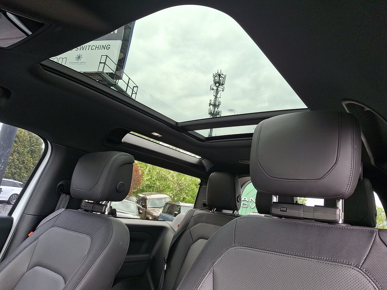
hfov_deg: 69.4
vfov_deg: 54.9
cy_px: 145
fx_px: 279
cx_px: 194
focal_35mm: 25
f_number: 1.8
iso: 41
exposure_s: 1/120
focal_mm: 4.69
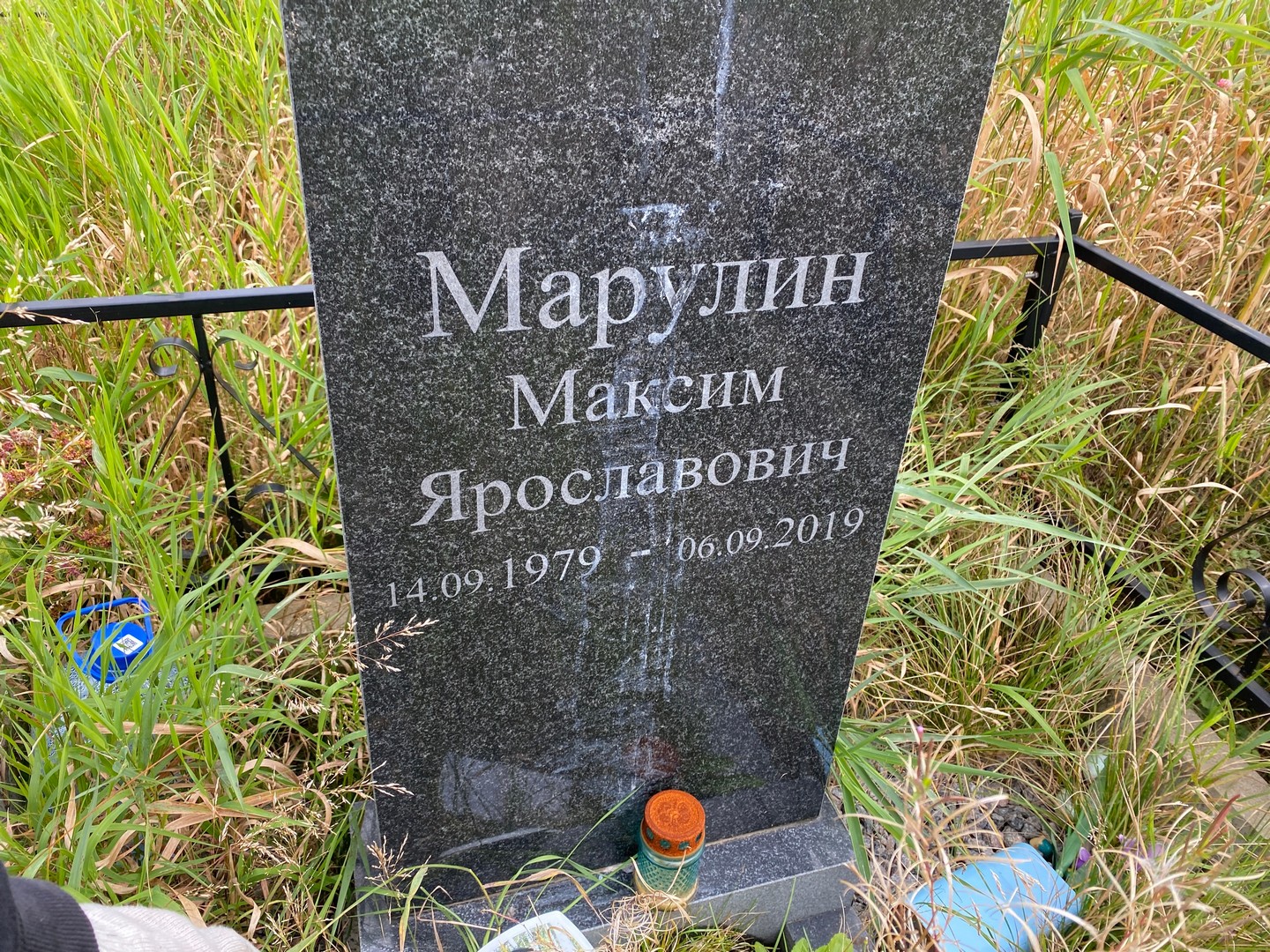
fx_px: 954
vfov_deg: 53.1
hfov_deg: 67.3
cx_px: 635
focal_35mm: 26
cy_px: 476
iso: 32
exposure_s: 1/238
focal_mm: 4.25
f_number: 1.8
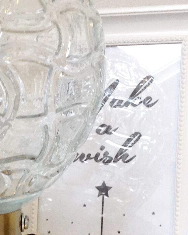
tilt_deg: -8.7
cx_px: -21
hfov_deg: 12.0
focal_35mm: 126
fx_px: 877
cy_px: 195
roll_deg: +0.8
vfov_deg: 15.2
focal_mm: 4.28
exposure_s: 1/15
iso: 100
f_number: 2.4
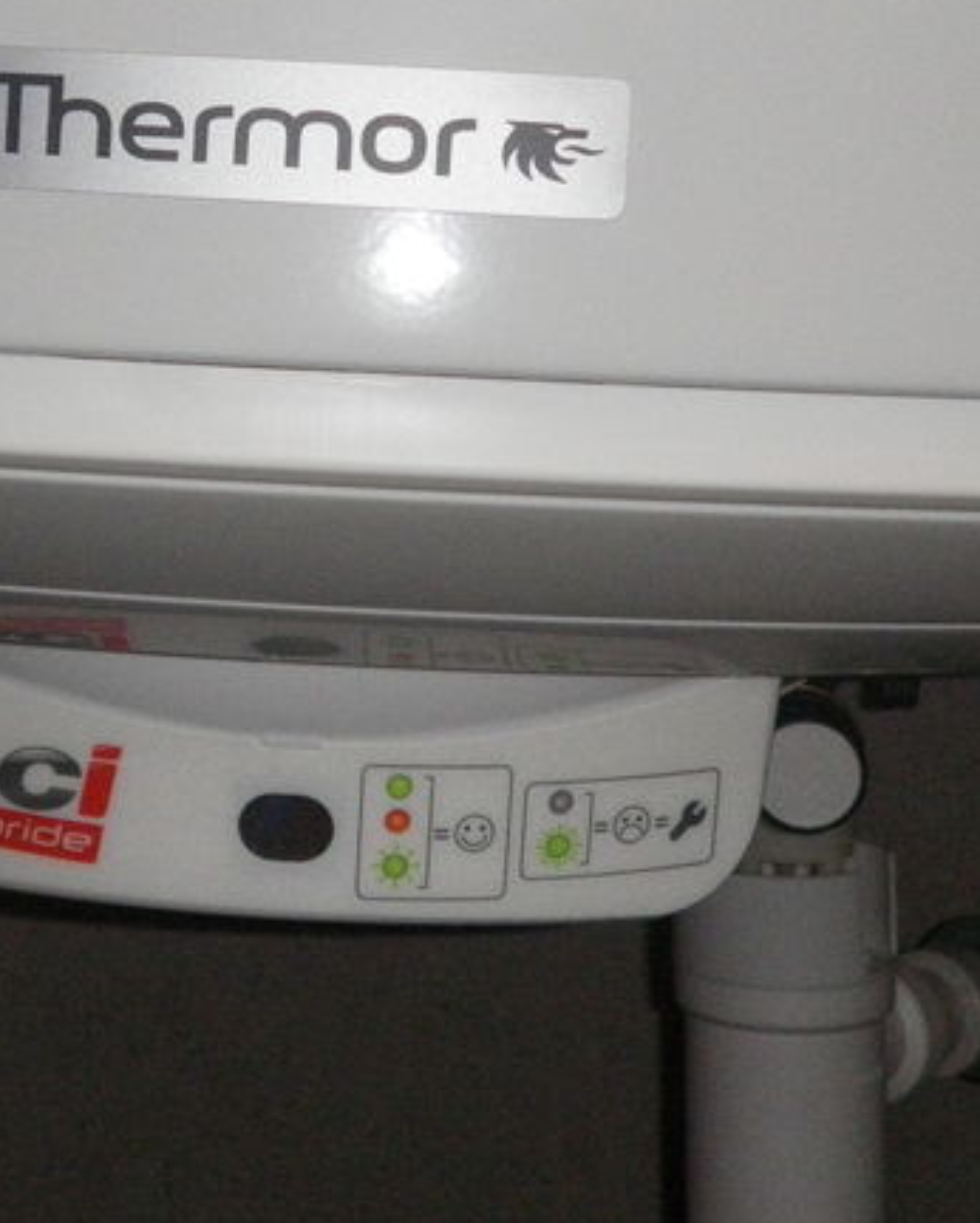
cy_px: 408
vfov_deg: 24.0
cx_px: 184
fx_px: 2862
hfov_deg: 19.2
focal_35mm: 79
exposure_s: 1/60
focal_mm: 6.2
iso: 250
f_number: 3.8
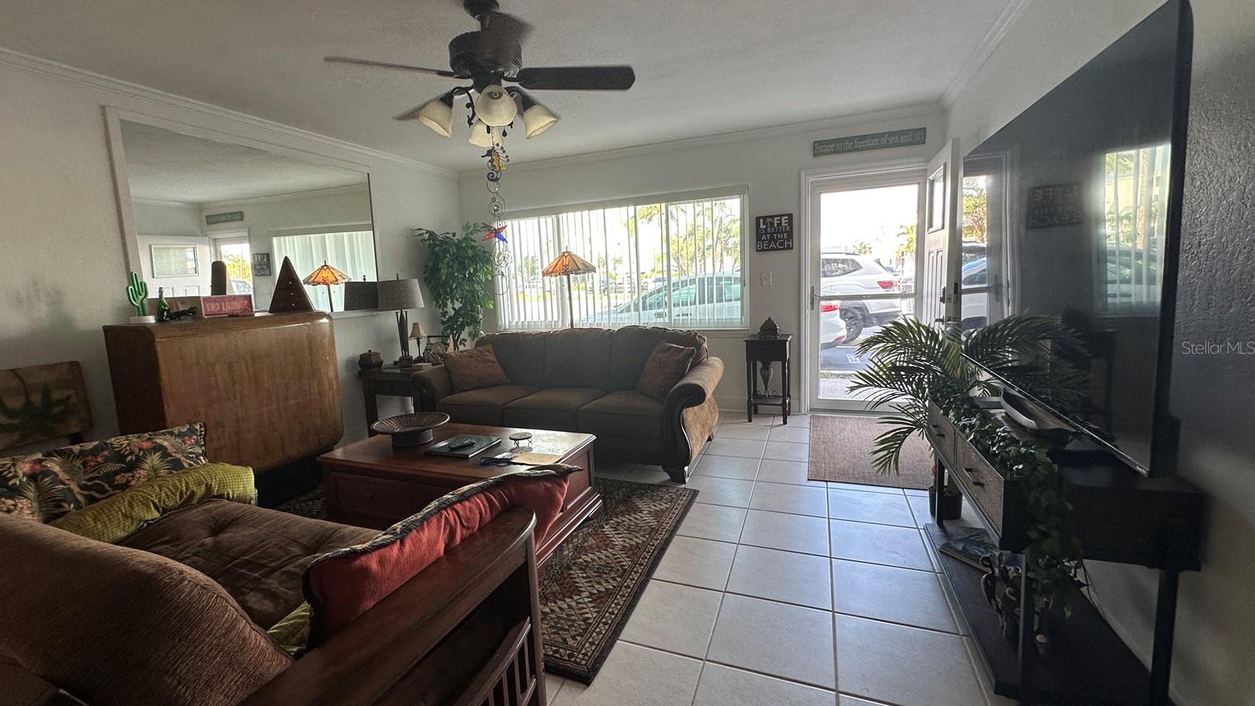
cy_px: 347
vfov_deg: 67.1
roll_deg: +2.8
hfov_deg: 99.3
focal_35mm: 16
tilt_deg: -6.5
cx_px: 601
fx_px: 532
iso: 80
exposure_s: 1/120
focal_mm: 2.22
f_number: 2.2
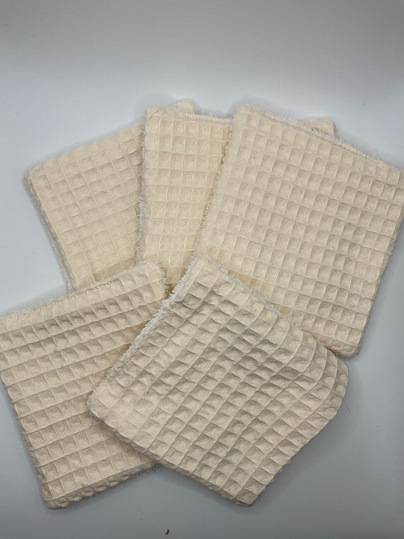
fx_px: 451
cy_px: 270
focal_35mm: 29
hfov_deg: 48.2
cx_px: 202
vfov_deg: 61.7
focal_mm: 3
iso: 25
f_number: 1.8
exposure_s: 1/378
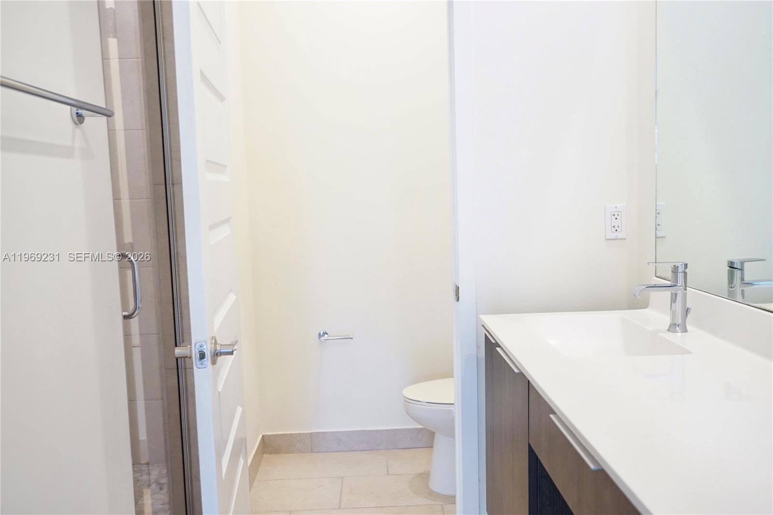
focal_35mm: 31
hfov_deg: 60.3
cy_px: 258
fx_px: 665
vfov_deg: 42.3
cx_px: 386
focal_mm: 21
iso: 1250
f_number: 4
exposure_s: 1/60
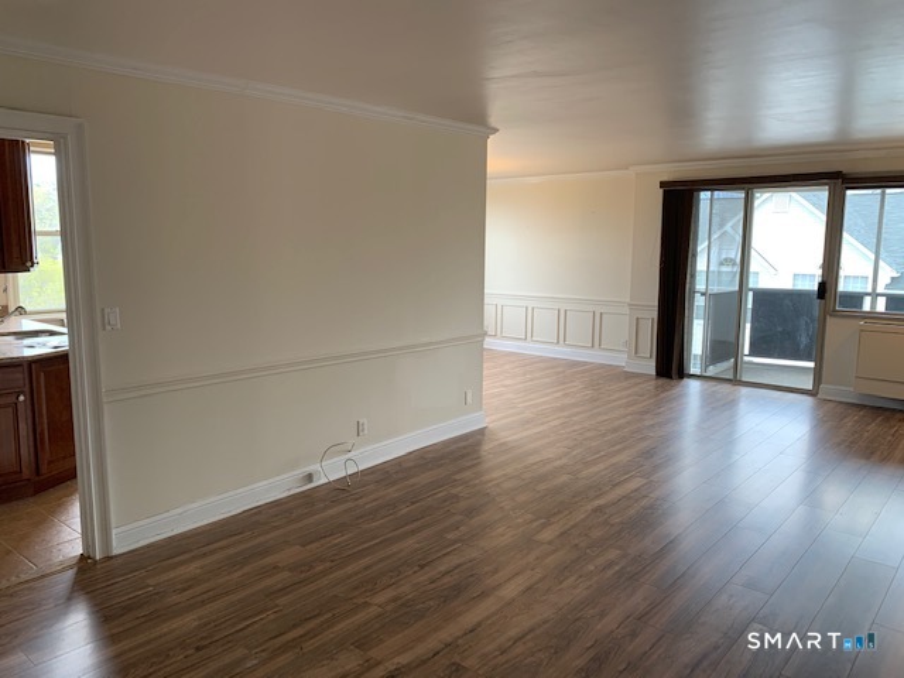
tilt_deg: -9.2
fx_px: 679
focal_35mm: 26
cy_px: 339
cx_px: 452
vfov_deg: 53.1
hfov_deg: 67.3
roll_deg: -0.1
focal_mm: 4.25
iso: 80
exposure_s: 1/120
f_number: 1.8
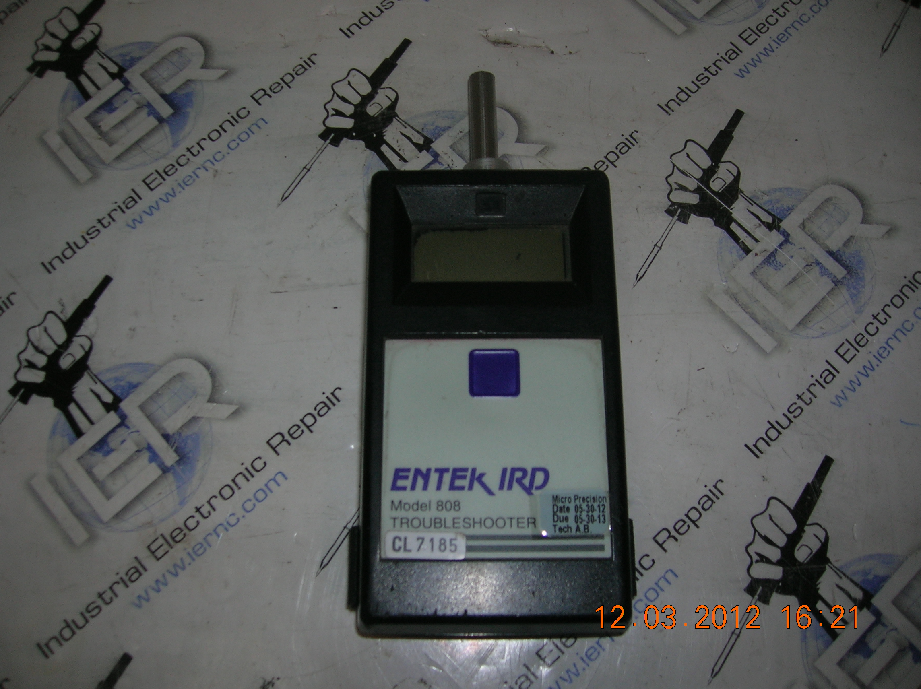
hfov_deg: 54.0
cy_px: 344
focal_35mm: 34
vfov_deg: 41.7
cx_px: 460
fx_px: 904
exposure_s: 1/60.1
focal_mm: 5.7
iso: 50
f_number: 2.9
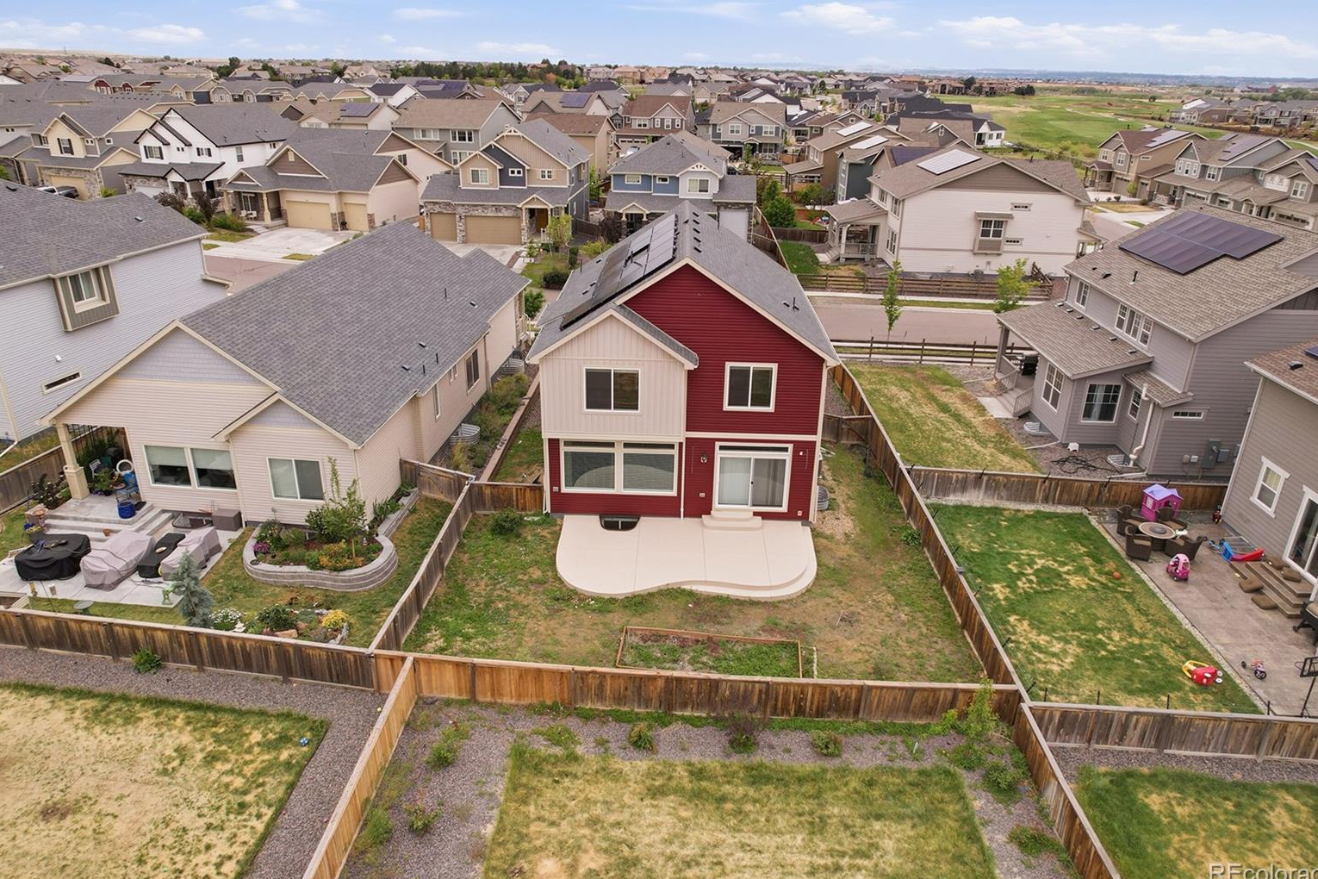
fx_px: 842
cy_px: 432
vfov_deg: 55.1
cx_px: 659
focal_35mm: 23
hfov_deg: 76.1
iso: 100
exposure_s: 1/100
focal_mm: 8.4
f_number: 2.8
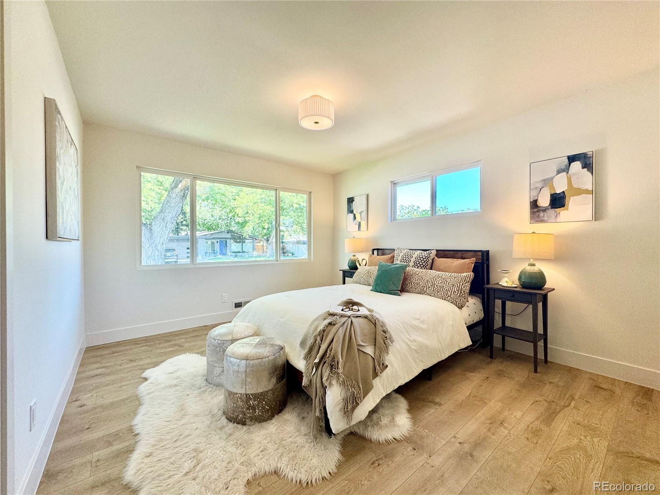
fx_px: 267
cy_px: 248
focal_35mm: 14
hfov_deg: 102.1
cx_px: 330
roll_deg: +0.3
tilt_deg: -1.6
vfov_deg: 85.7
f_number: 2.2
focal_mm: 2.22
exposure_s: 1/120
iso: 100
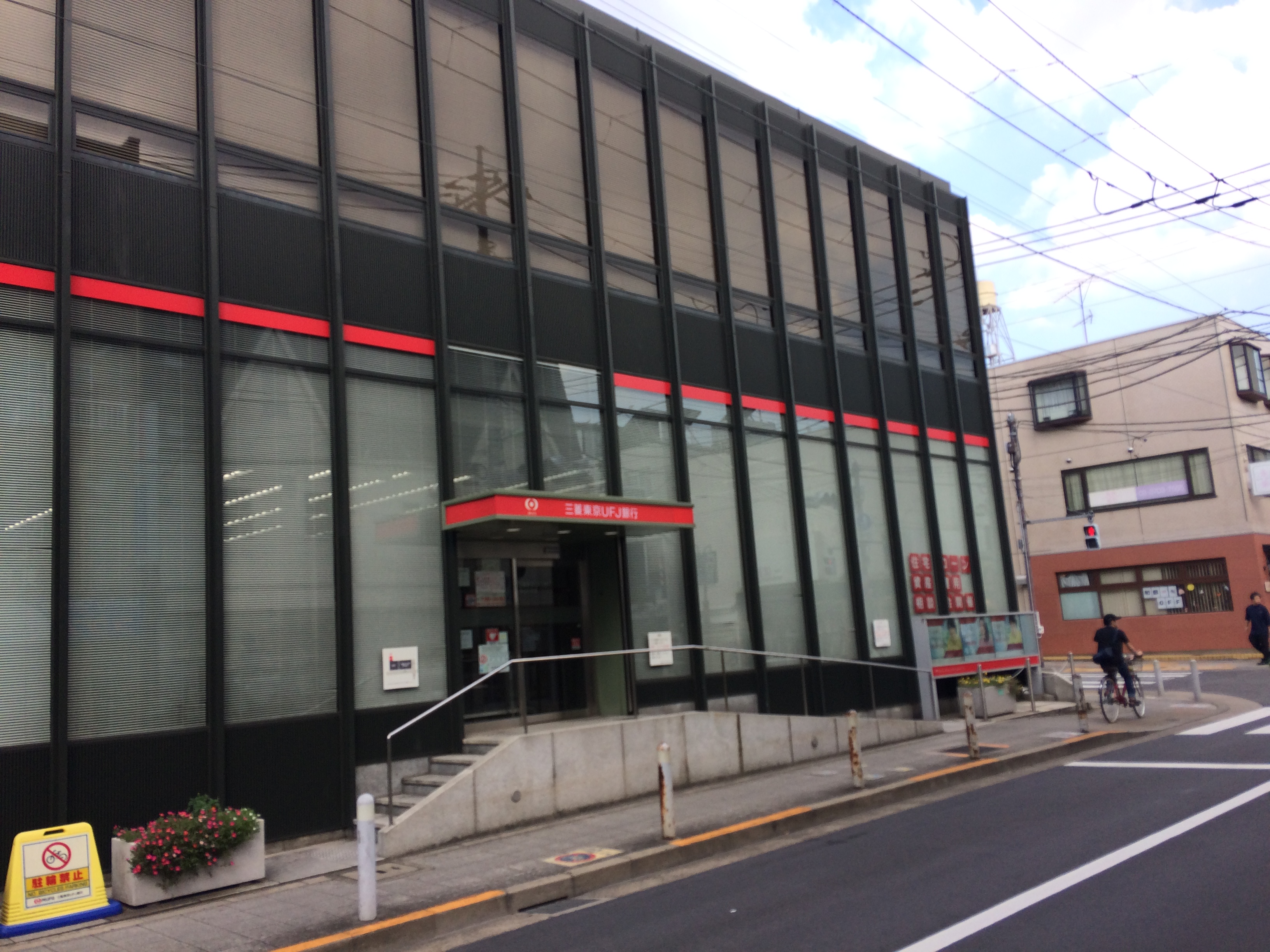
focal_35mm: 29
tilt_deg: +8.8
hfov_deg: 61.7
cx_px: 635
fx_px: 1064
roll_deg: +3.4
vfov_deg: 48.2
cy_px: 476
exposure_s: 1/641
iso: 32
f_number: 2.2
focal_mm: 4.15
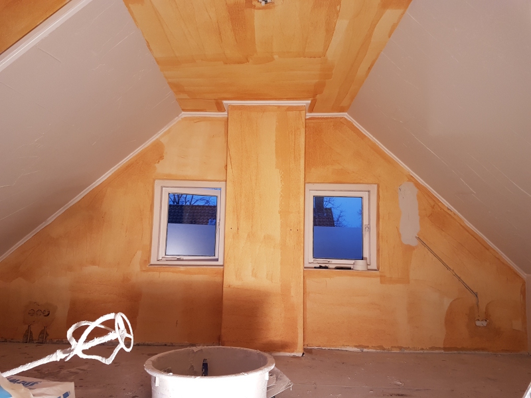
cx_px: 266
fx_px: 399
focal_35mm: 26
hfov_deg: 67.3
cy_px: 199
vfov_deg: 53.1
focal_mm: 4.2
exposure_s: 1/50
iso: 64
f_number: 1.7
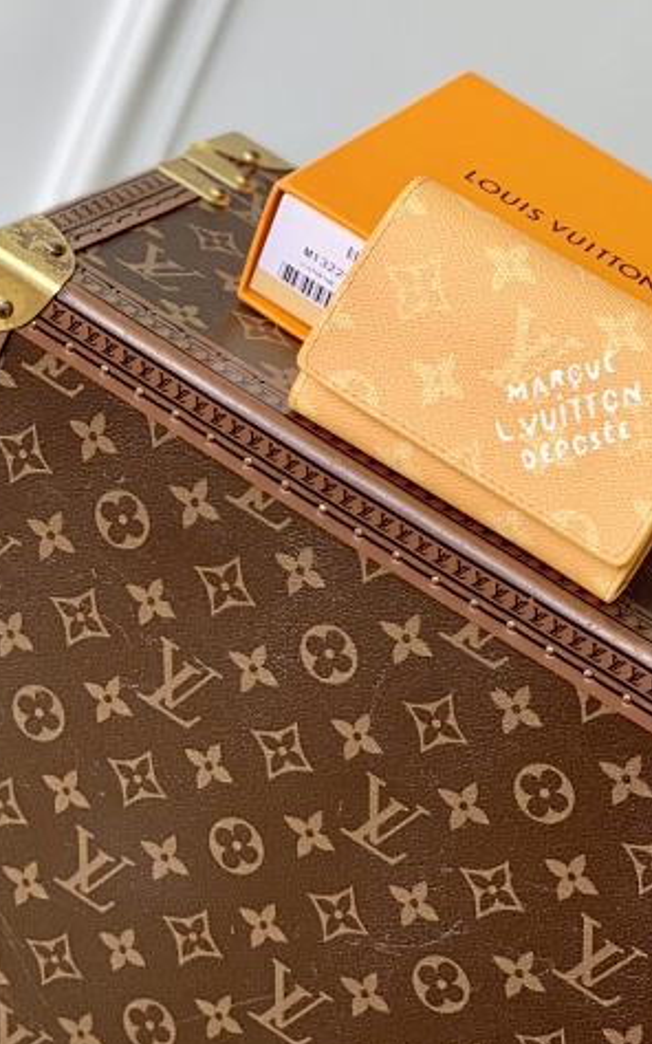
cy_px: 370
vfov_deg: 22.3
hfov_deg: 14.0
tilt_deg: -23.0
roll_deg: -25.4
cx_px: 485
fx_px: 2646
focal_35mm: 93
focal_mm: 6
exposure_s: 1/122
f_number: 2.4
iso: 16
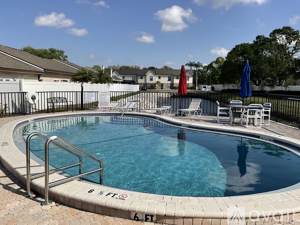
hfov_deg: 61.7
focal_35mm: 29
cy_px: 112
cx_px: 150
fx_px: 251
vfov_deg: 48.2
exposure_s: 1/3534
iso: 20
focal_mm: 3
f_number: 1.8
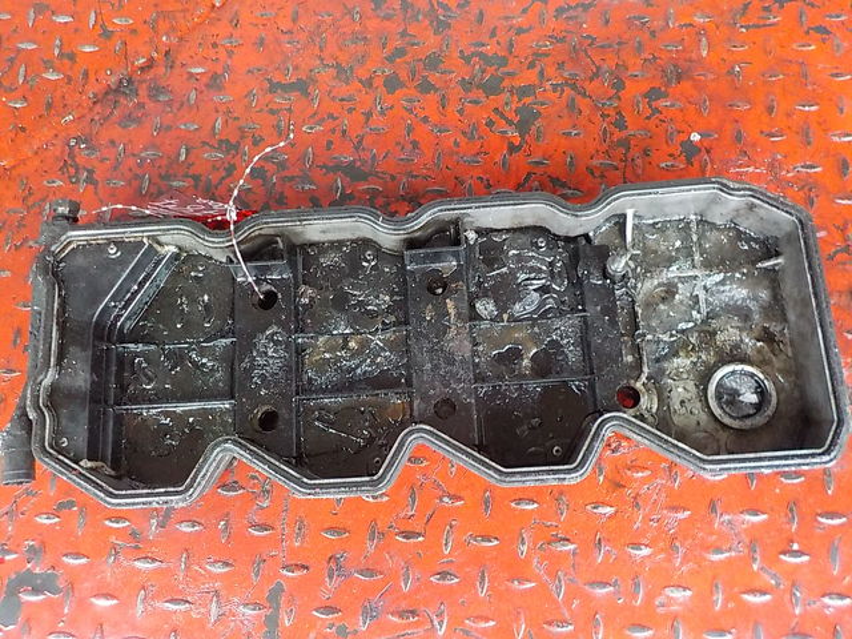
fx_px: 738
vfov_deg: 46.8
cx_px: 426
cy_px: 320
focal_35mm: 30
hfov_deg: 60.0
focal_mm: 4.1
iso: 800
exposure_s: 1/50
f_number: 3.3
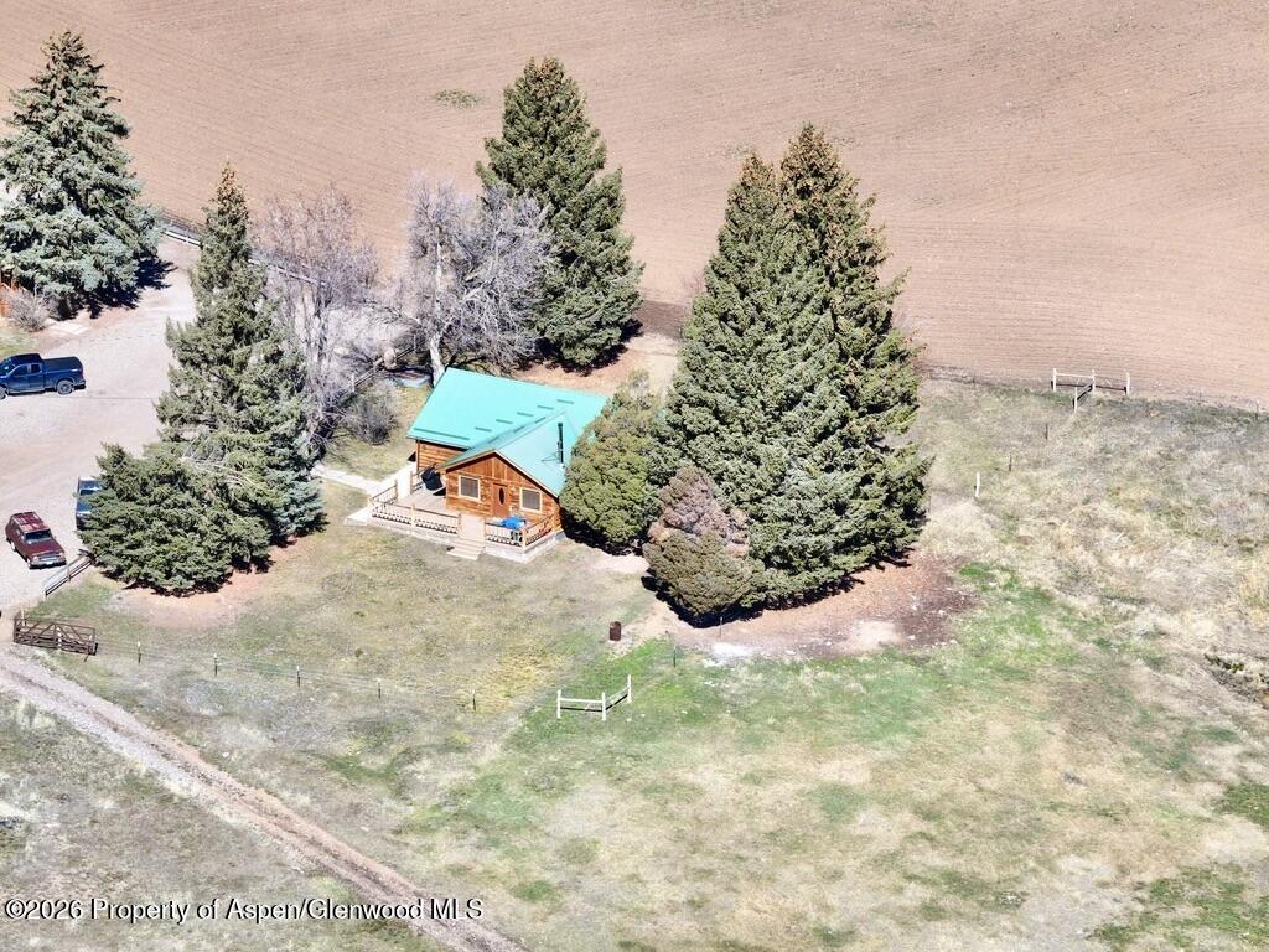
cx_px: 634
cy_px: 476
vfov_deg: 8.9
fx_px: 6085
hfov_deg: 11.9
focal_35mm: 166
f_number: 3.4
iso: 100
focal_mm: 30.71
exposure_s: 1/640
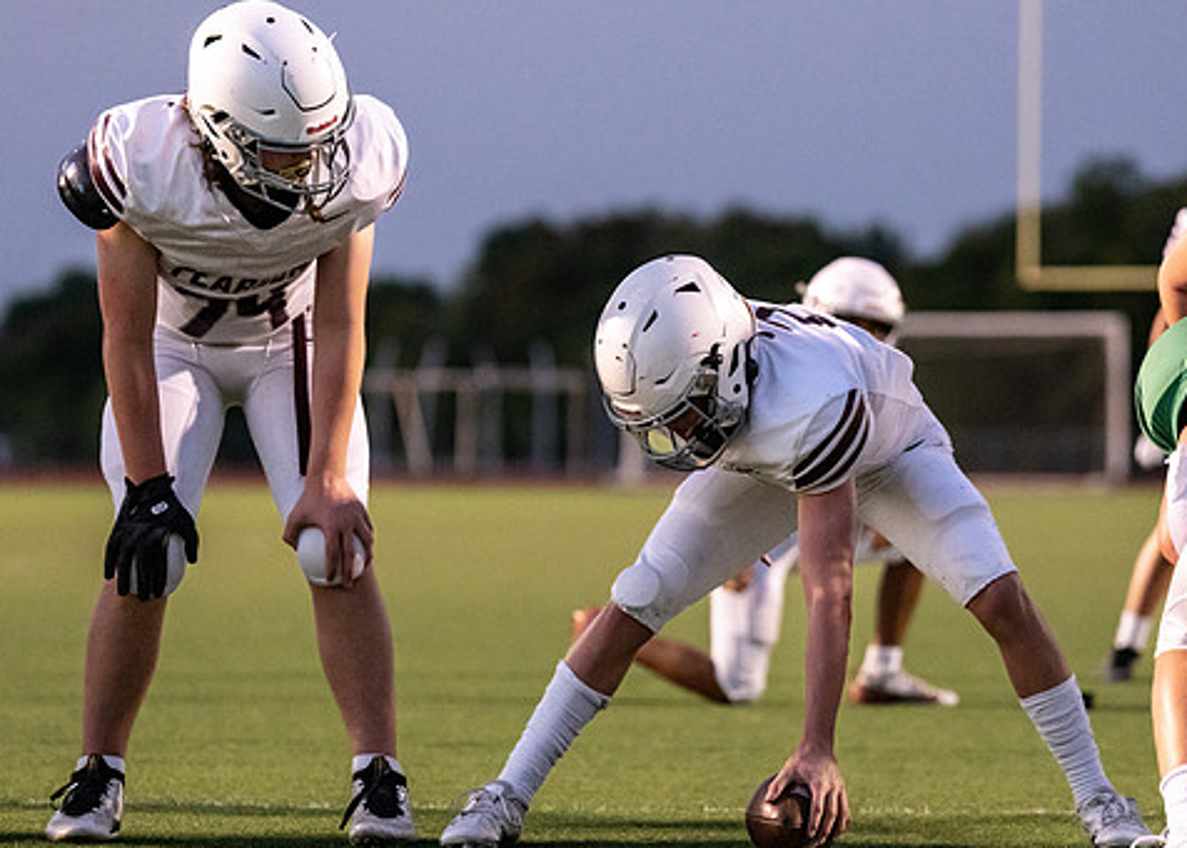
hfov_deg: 8.8
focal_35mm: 230
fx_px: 7754
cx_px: 715
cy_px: 461
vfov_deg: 6.3
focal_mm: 141
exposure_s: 1/1000
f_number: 2.8
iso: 3200
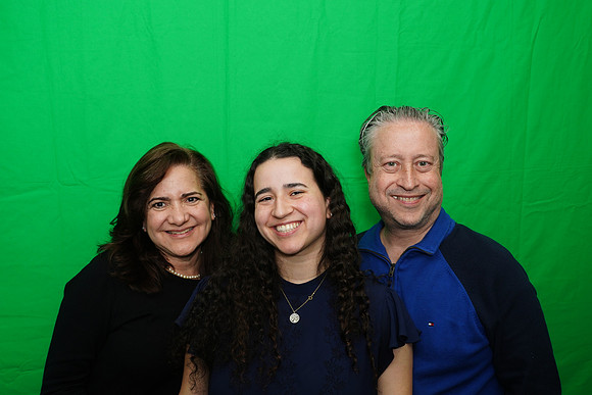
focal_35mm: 36
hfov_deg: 53.1
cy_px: 198
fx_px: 592
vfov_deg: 36.9
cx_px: 296
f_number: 5.6
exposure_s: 1/125
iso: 400
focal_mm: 36
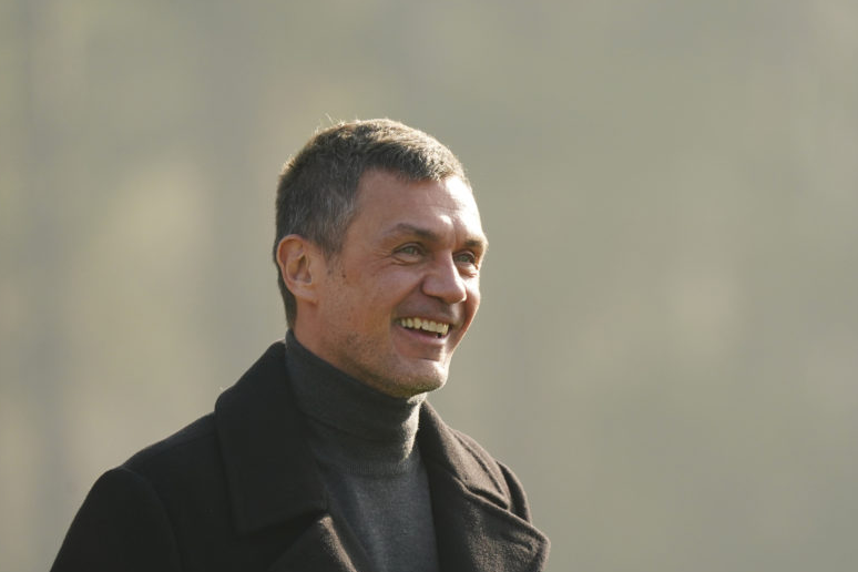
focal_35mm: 794
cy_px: 329
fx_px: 18922
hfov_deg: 2.6
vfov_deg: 1.7
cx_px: 542
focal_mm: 600
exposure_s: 1/1600
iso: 1000
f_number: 6.3
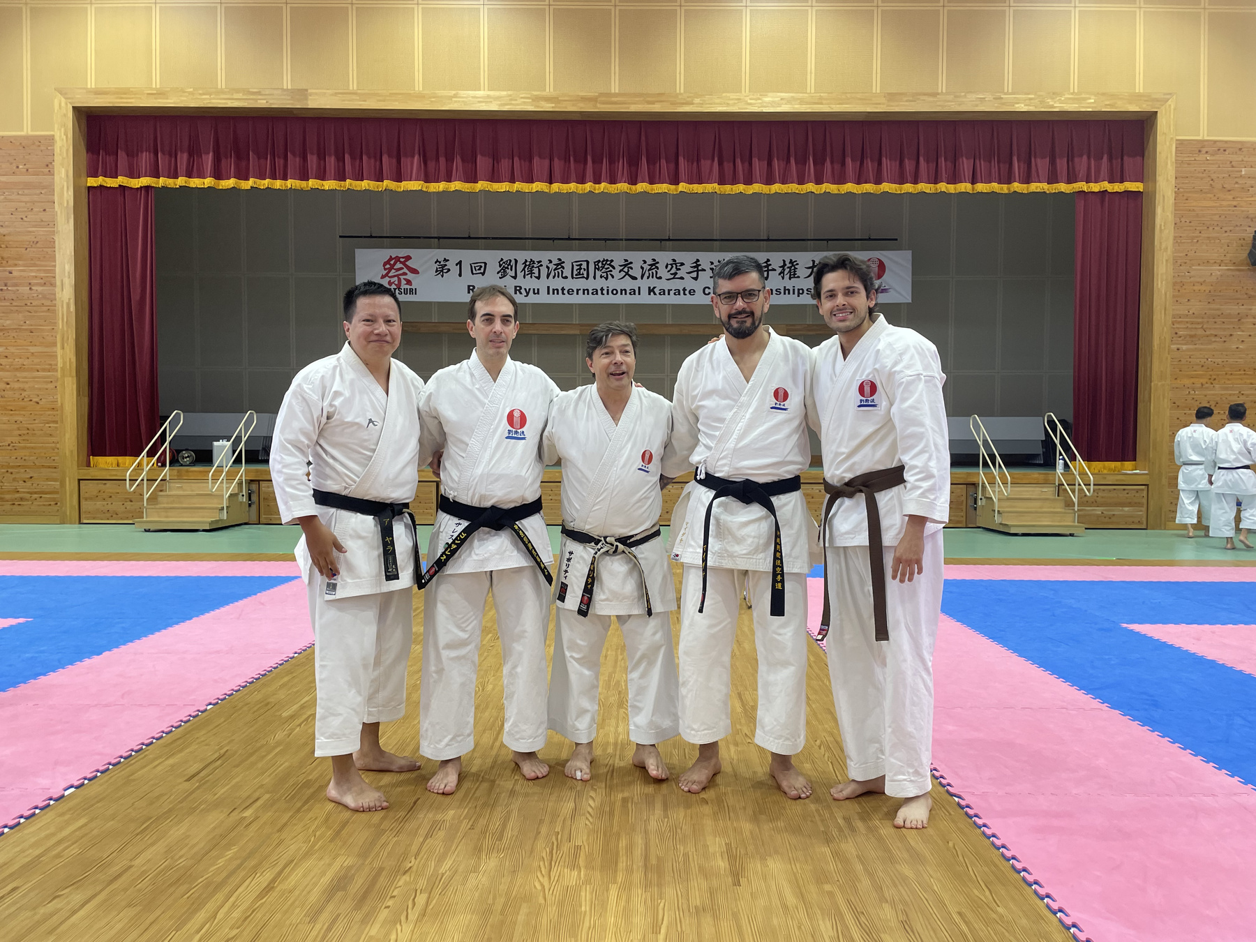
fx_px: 943
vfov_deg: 53.1
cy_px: 471
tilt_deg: -1.4
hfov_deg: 67.3
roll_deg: -0.8
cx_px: 628
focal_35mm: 26
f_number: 1.6
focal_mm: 4.2
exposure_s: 1/120
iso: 100
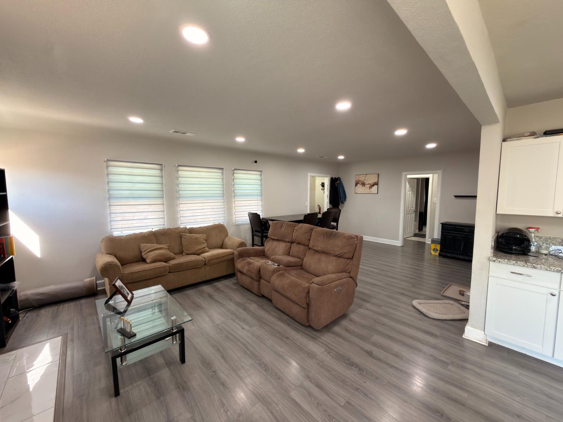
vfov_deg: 85.7
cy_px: 211
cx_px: 282
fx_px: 228
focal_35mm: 14
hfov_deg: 102.1
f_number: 2.2
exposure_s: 1/30
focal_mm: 2.22
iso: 80
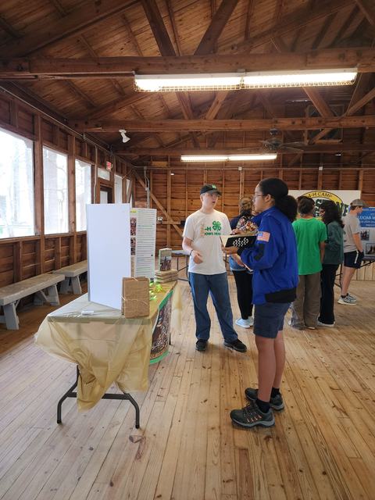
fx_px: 332
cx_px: 188
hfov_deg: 58.9
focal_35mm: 23
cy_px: 250
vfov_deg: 73.9
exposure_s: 1/120
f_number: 1.8
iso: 320
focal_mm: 6.4
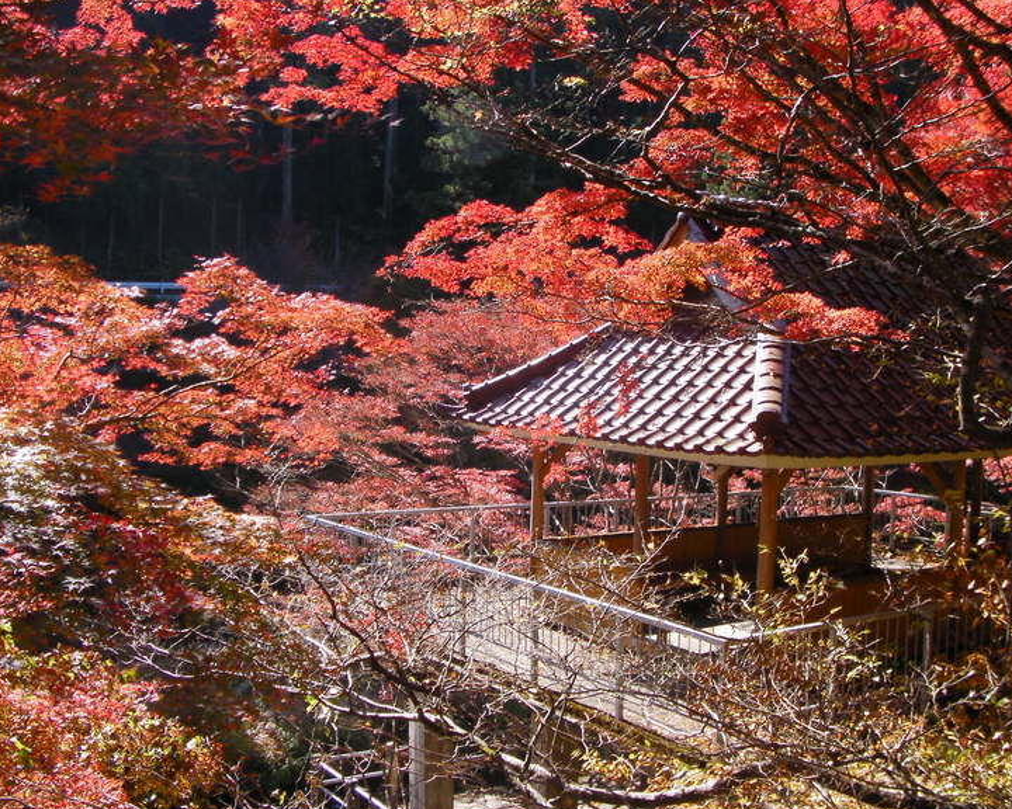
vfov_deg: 35.7
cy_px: 402
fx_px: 1258
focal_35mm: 42
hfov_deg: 43.8
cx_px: 539
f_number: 3.5
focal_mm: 6.3
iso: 50
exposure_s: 1/129
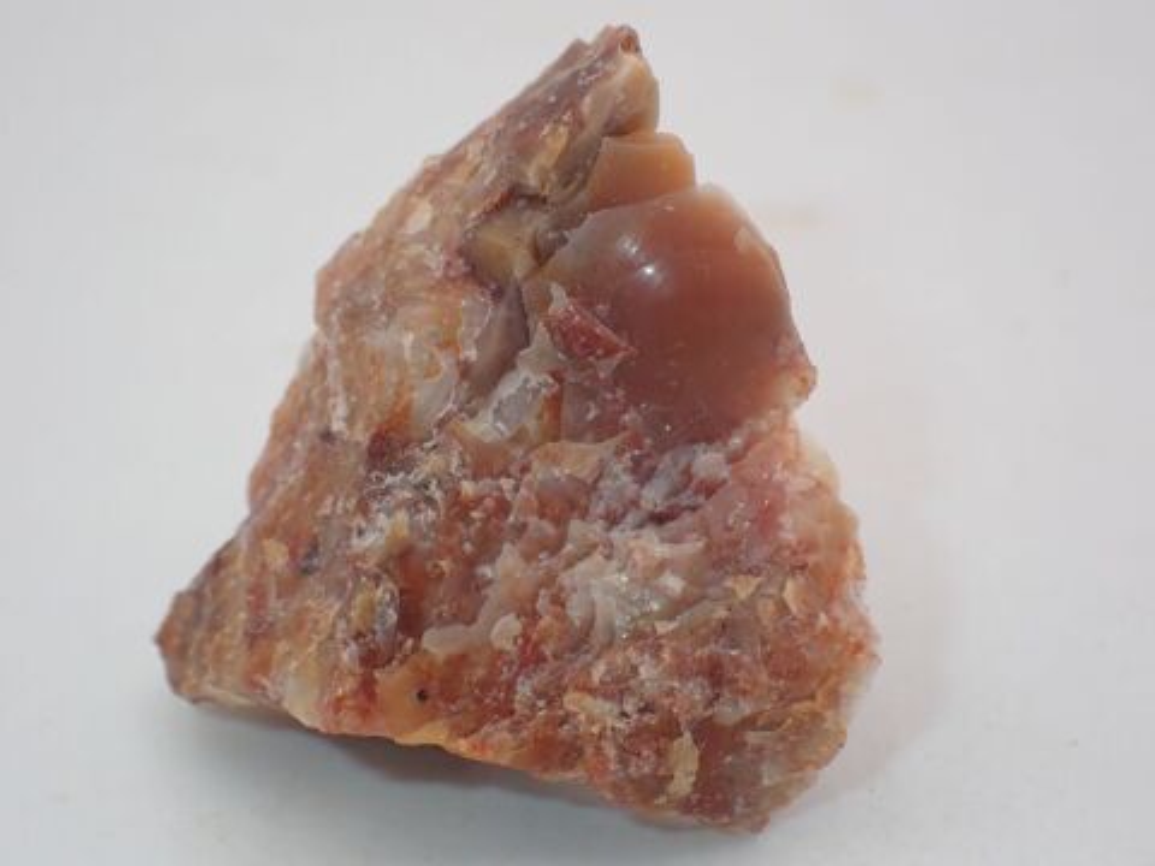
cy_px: 433
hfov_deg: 19.6
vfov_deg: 14.8
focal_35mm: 100
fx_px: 3337
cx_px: 578
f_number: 14
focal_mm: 18
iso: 200
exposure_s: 1/100
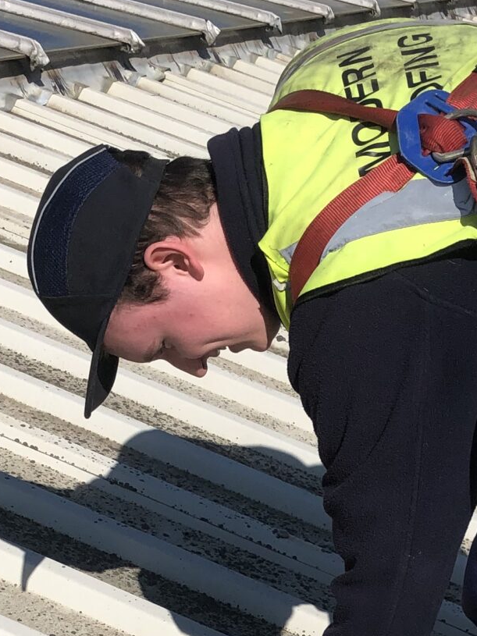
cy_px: 680
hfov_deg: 16.6
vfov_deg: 21.3
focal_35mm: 88
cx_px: 391
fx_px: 1617
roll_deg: +3.0
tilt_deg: -26.2
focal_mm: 4
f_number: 1.8
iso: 25
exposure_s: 1/4367
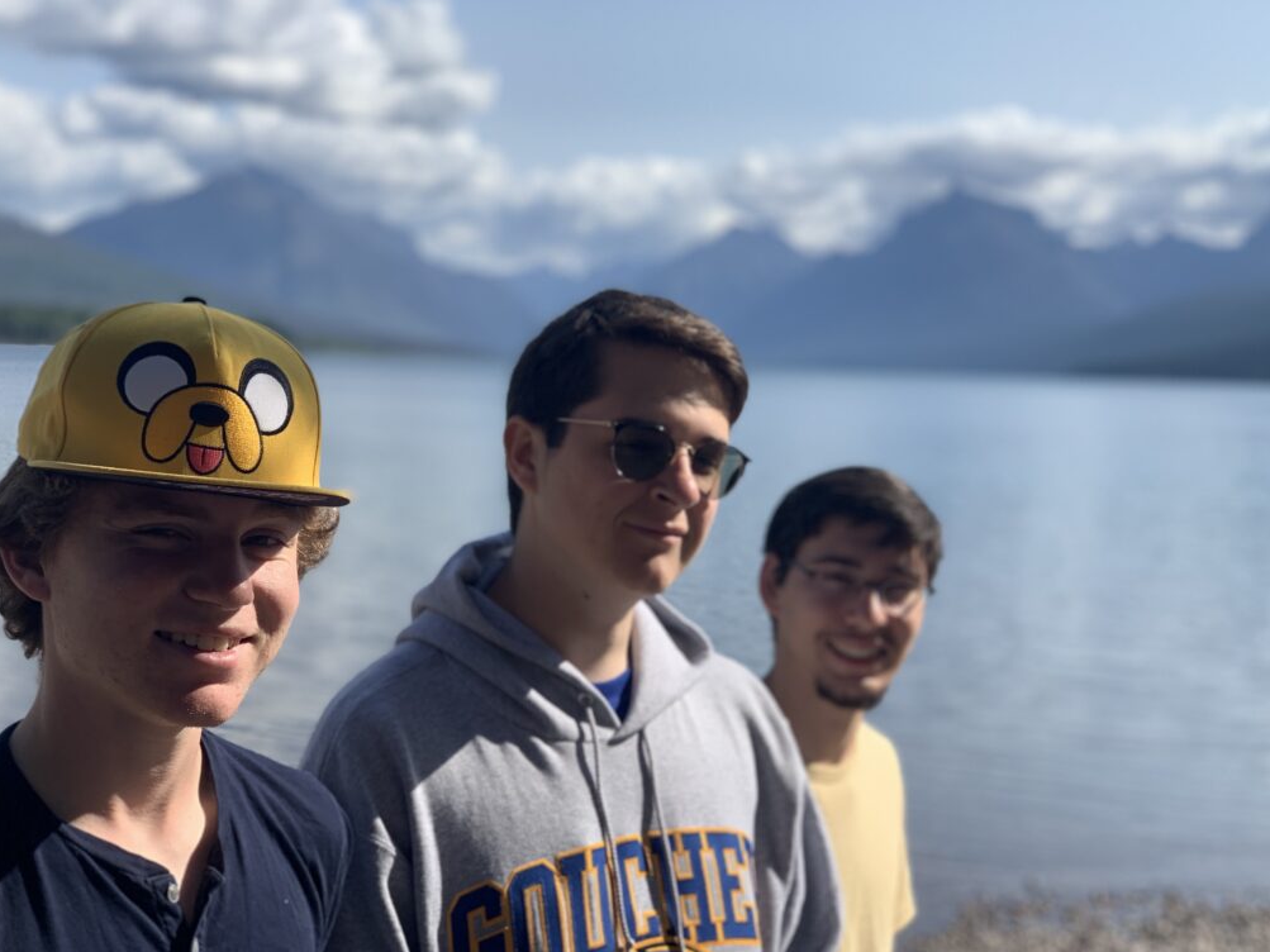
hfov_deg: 34.4
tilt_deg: -4.3
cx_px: 638
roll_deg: -2.5
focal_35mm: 56
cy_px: 492
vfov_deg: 26.1
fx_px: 2054
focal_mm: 6
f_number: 2.4
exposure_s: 1/657
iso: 16
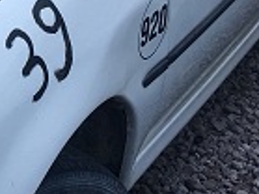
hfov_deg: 14.4
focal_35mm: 125
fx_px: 934
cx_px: -168
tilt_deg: -22.3
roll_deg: -0.9
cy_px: -13
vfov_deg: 11.7
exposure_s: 1/295
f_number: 2.2
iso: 25
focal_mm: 4.15
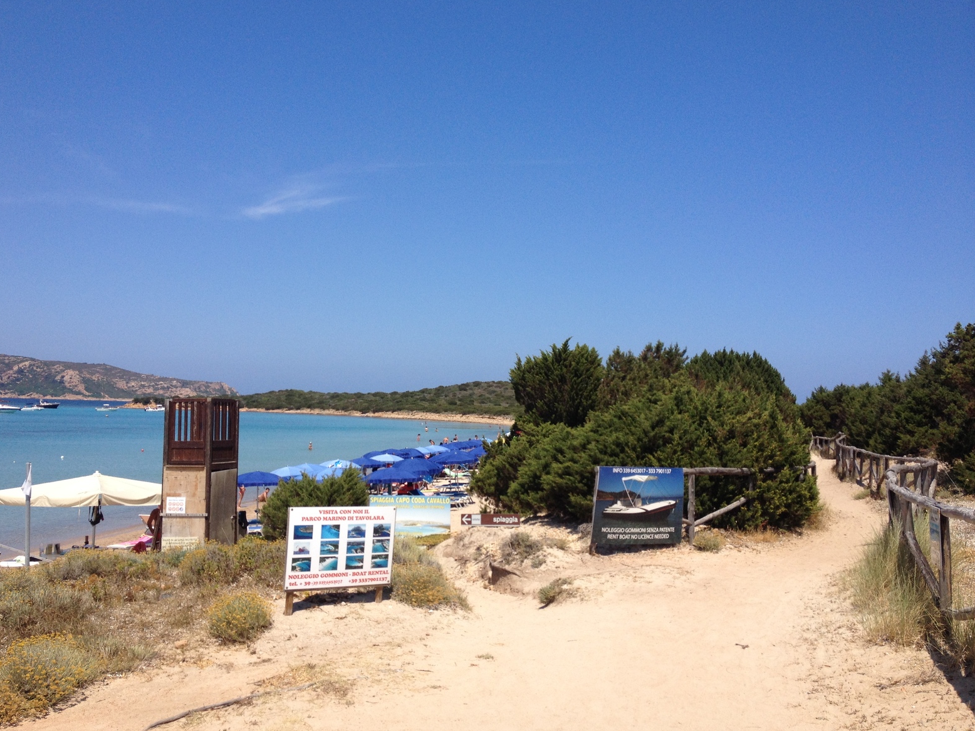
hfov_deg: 51.3
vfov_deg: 39.7
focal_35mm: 36
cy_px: 358
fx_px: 1014
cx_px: 475
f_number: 2.4
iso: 50
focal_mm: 4.28
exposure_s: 1/2304
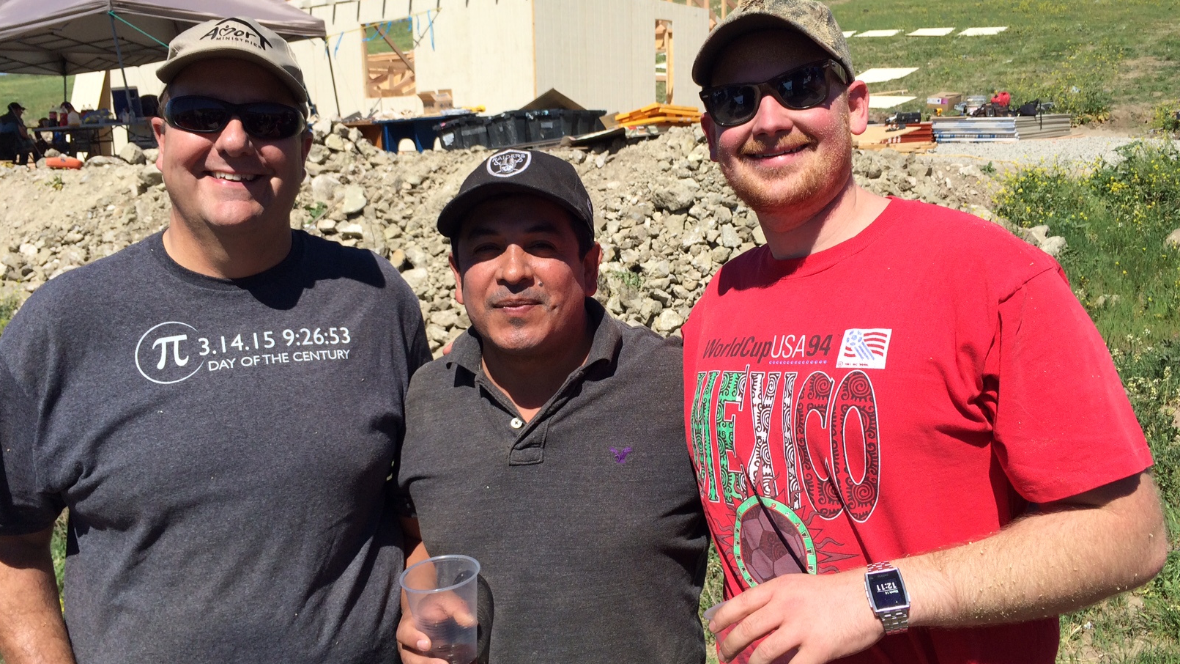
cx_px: 587
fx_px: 1001
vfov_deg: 36.6
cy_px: 290
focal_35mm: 32
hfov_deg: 61.0
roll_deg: +1.4
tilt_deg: -6.4
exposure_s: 1/2415
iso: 32
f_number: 2.2
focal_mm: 4.15
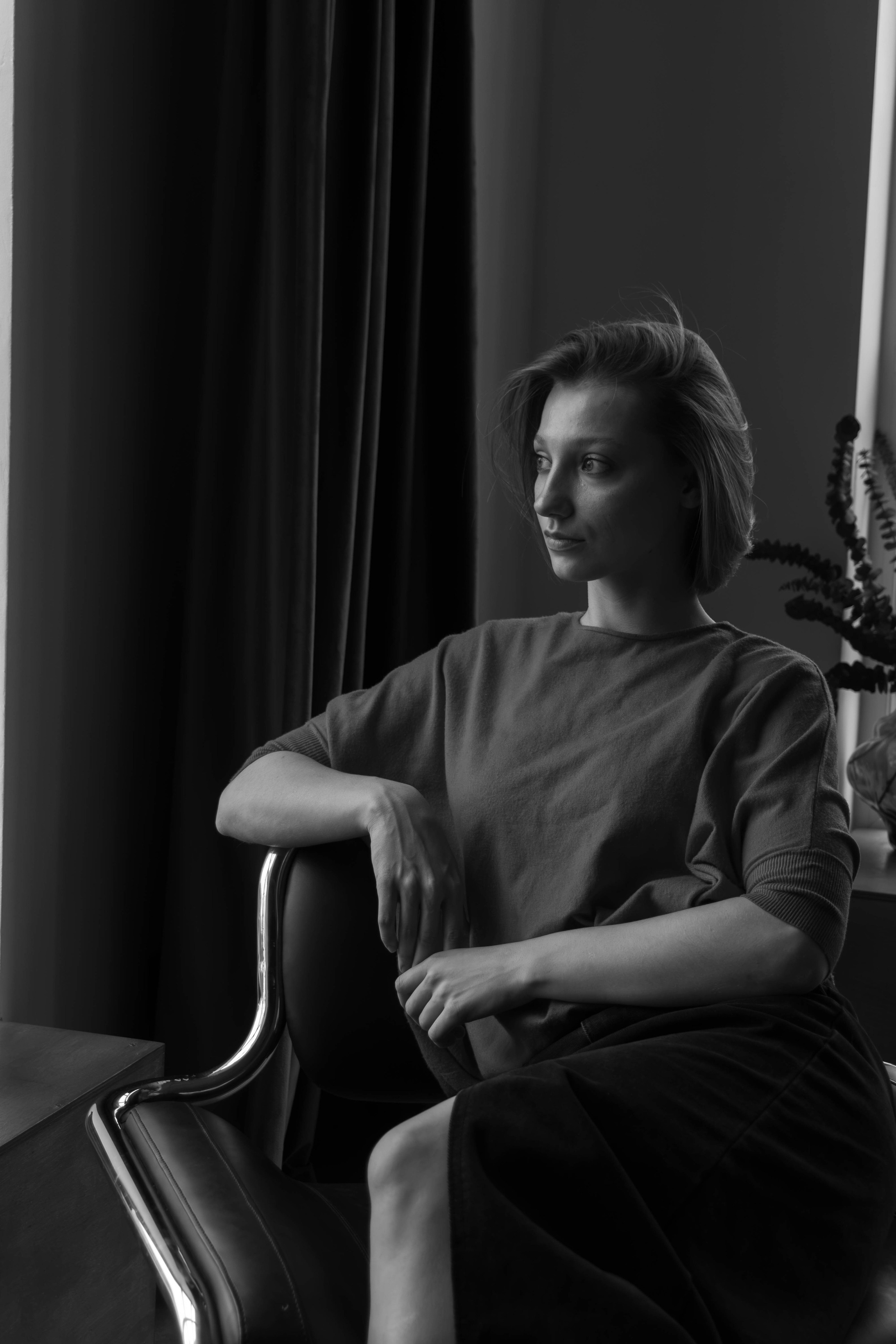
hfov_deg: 21.6
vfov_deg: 31.9
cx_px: 448
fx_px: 2352
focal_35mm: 63
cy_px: 672
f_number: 5.6
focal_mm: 42
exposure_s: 1/60
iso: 400
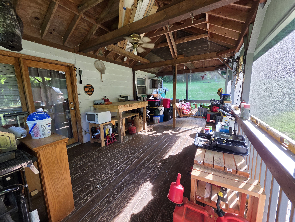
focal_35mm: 13
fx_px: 111
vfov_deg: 89.9
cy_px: 111
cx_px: 148
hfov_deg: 106.2
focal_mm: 2.2
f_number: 1.9
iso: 50
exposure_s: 1/120
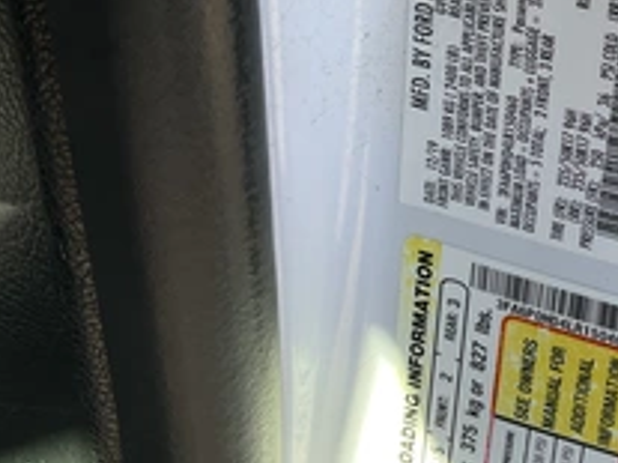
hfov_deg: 32.4
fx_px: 999
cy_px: 78
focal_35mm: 56
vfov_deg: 25.5
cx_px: 573
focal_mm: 3
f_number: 1.8
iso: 25
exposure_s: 1/229
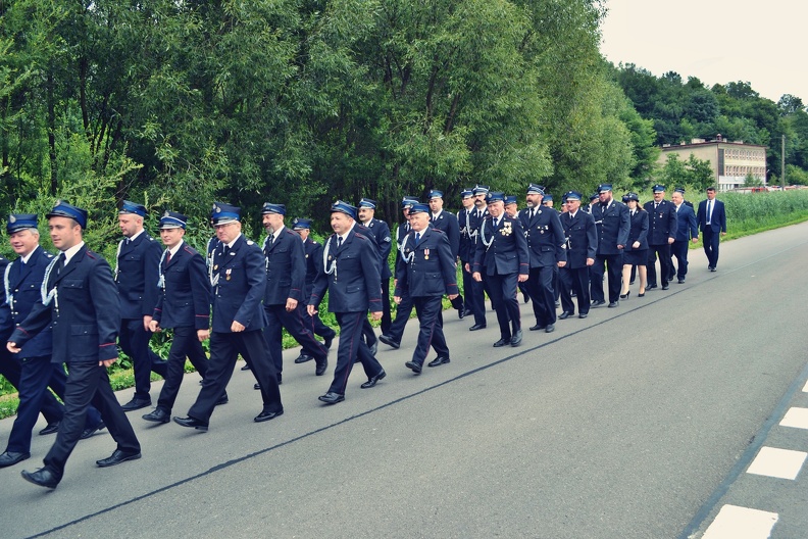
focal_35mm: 30
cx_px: 404
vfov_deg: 43.6
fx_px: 673
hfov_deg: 61.9
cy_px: 270
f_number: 5.6
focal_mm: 20
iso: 140
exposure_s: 1/125
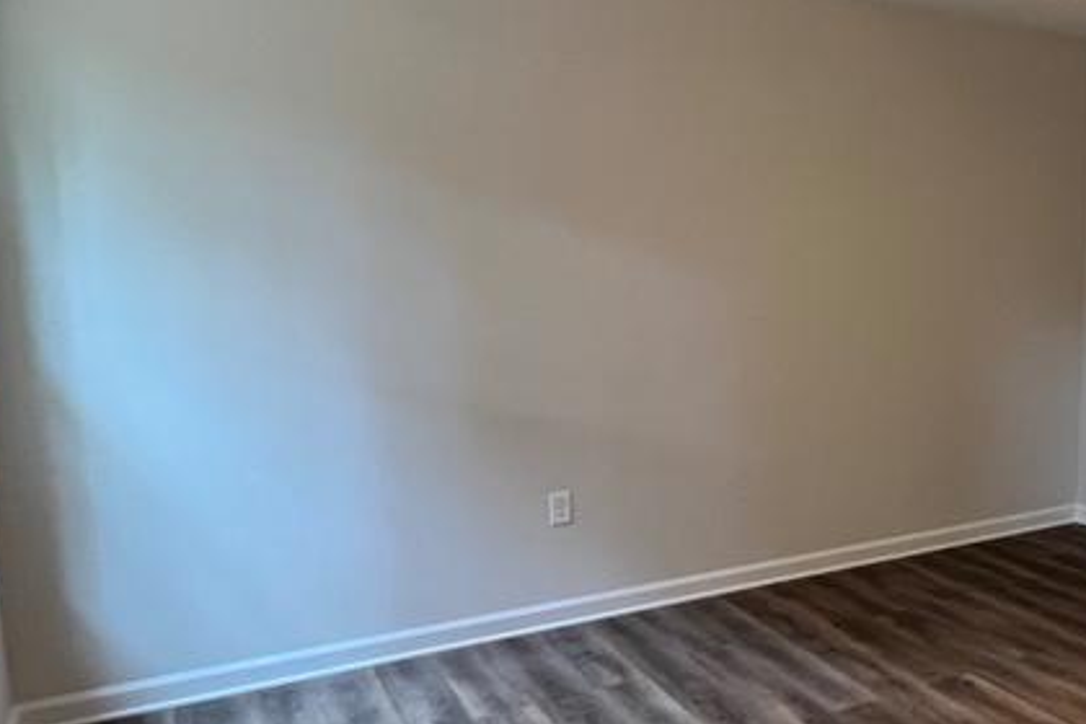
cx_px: 954
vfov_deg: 39.9
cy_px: 403
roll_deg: -0.2
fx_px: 995
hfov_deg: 51.3
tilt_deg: -7.7
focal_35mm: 33
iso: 500
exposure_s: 1/60
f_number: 1.8
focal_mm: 1.57
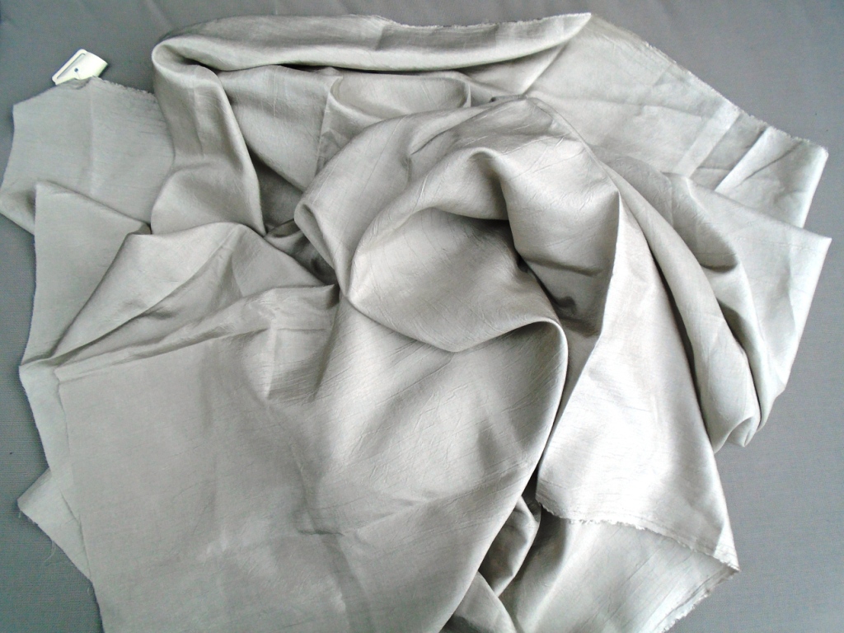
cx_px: 422
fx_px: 634
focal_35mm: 26
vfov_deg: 53.1
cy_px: 316
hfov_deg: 67.3
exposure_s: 1/160
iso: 100
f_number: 3.2
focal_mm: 4.6
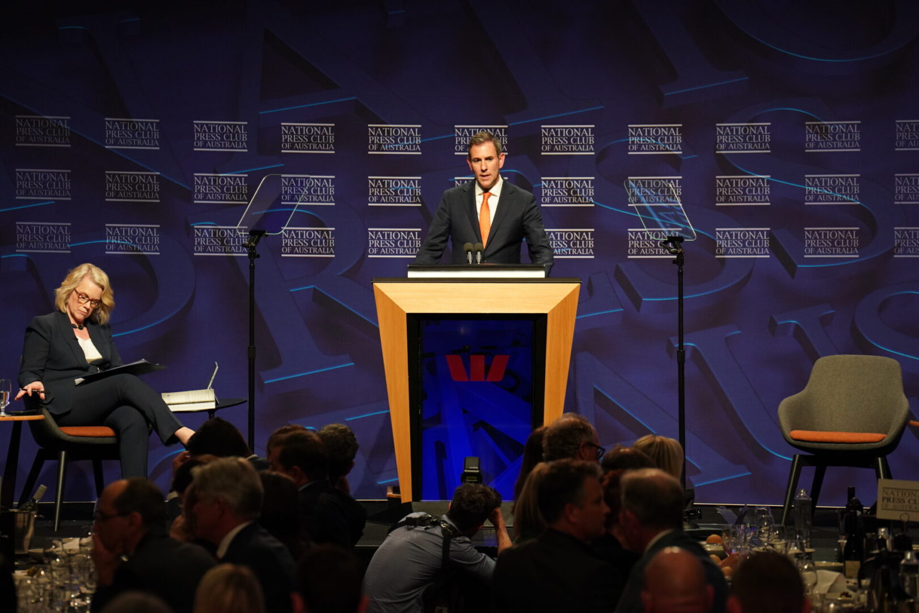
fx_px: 5105
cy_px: 306
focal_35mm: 200
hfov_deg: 10.3
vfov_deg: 6.9
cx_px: 460
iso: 2500
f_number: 4.5
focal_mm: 200
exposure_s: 1/250
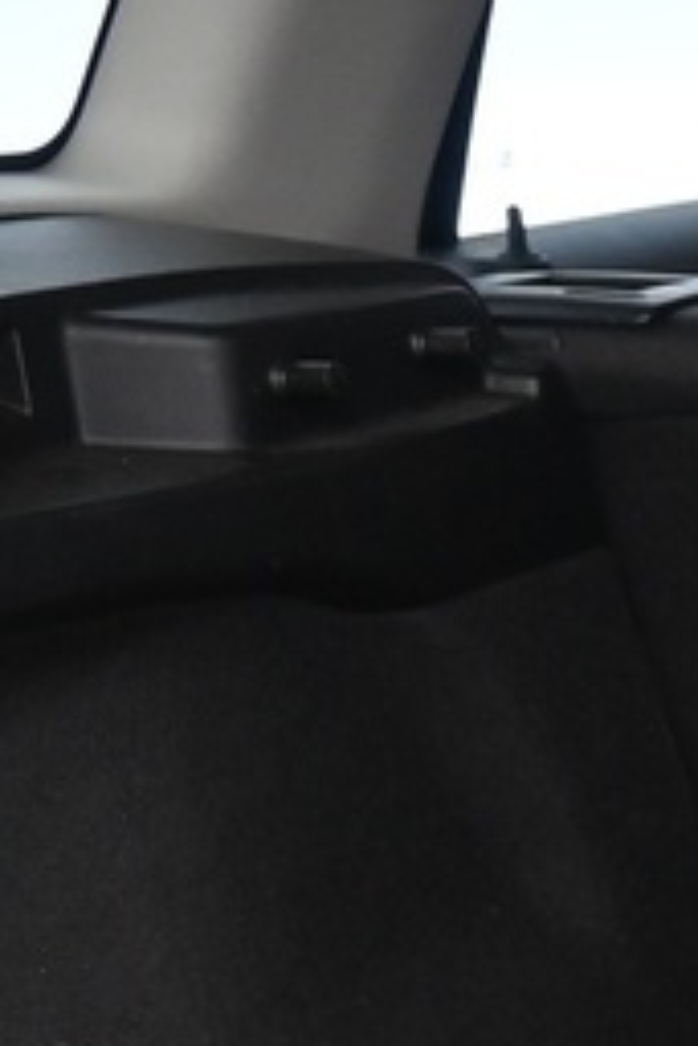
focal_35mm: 152
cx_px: 1731
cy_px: 1516
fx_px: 4414
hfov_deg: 8.2
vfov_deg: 12.9
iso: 800
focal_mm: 16
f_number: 3.5
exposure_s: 1/25
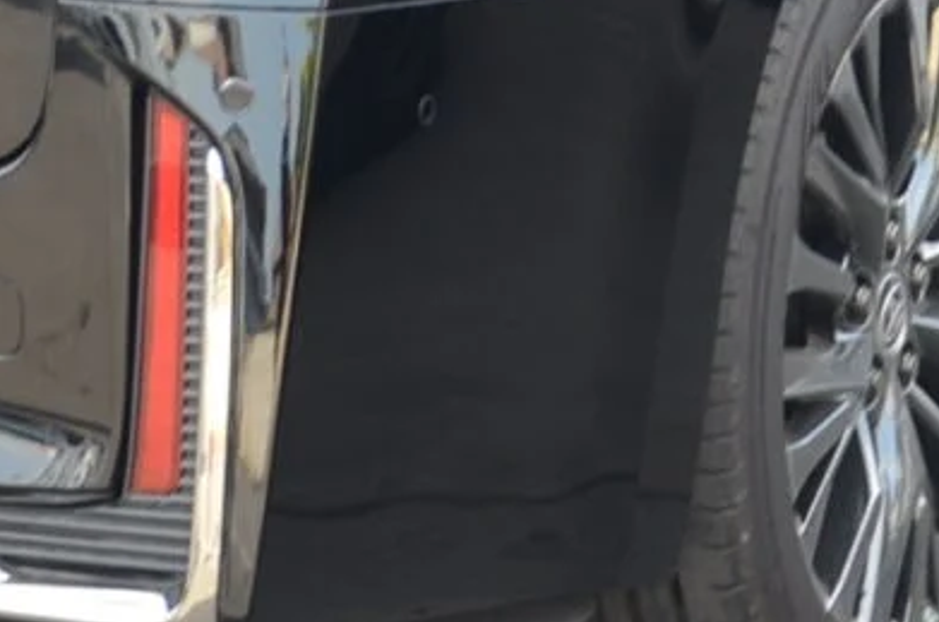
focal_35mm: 221
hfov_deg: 9.3
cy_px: -598
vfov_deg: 6.0
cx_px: 113
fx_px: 5753
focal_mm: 30
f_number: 4.2
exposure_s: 1/60
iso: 100
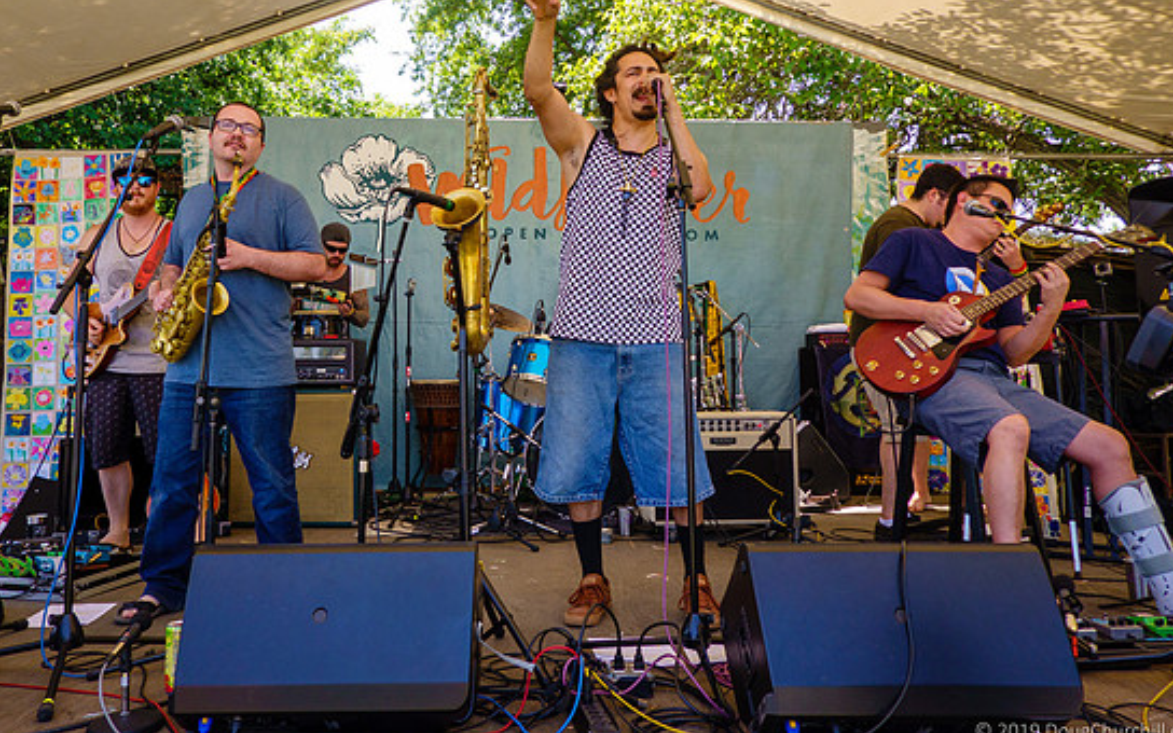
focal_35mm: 30
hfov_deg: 62.7
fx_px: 959
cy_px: 291
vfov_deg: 41.6
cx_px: 511
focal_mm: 9
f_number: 2.8
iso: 125
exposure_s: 1/250
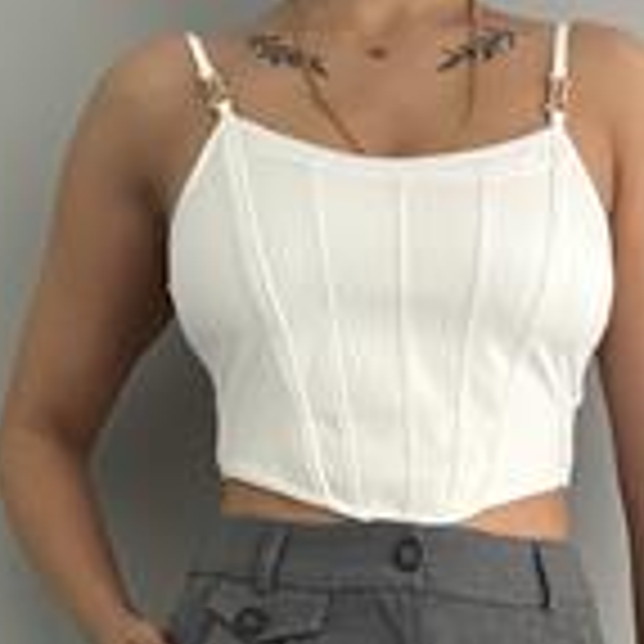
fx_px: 1600
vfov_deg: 18.8
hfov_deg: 22.5
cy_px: 1079
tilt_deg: -6.4
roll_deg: -0.1
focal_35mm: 76
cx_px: 511
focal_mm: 6.86
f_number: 1.78
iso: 320
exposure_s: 1/60
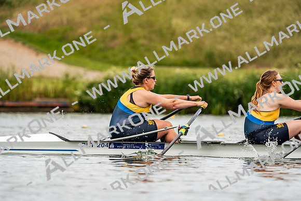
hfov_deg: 5.2
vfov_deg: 3.5
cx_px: 150
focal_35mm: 397
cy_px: 100
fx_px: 3320
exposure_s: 1/2000
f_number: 6.3
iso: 500
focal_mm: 397
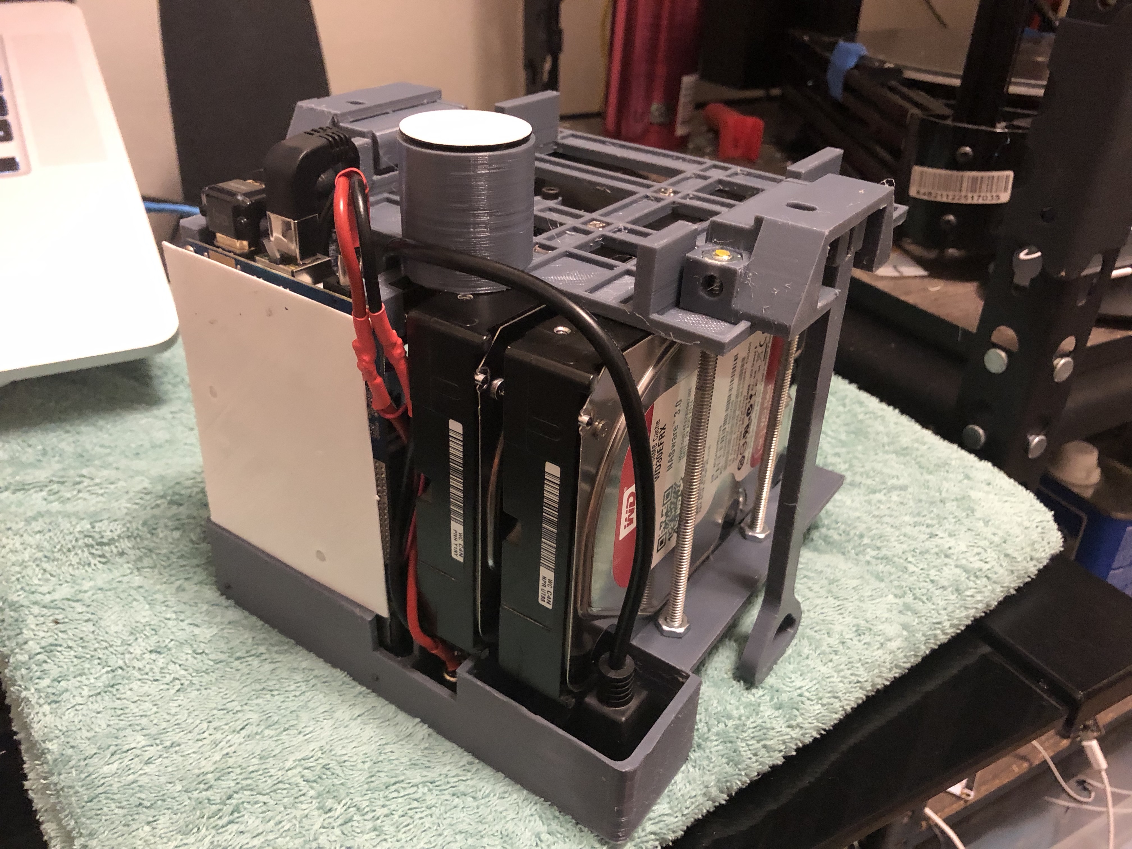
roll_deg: -1.5
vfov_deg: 49.7
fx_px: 916
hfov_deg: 63.4
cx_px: 566
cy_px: 424
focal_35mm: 28
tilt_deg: -30.5
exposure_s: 1/4
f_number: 1.8
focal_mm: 4
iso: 100
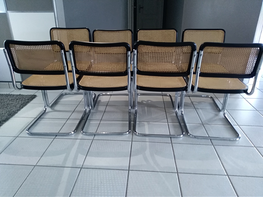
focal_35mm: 26
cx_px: 132
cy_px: 98
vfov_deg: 53.1
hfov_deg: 67.3
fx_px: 198
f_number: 2
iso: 697
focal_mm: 3.54
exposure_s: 1/33.3
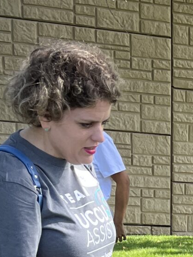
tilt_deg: -17.4
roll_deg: -4.1
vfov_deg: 14.5
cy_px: 458
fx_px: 892
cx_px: 360
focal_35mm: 120
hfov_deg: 11.4
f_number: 1.6
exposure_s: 1/598
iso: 50
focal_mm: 5.1
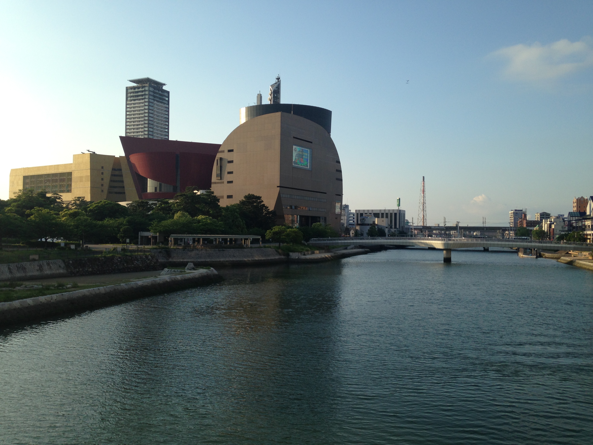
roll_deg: -1.5
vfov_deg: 42.9
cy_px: 222
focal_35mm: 33
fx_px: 565
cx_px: 296
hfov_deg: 55.4
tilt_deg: +1.7
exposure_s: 1/889
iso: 50
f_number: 2.4
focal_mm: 4.12
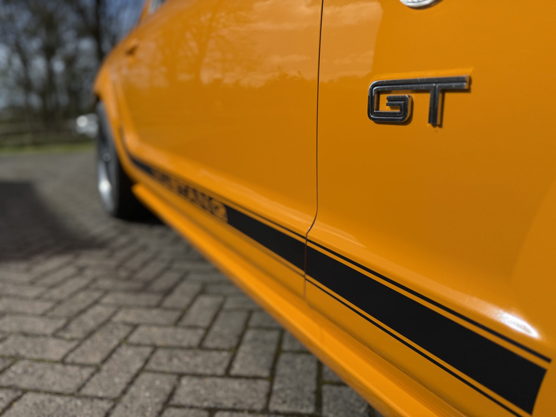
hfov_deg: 71.6
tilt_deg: -11.5
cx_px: 278
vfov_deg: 56.8
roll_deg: +1.5
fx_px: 385
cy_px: 208
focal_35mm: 24
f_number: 1.78
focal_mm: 6.76
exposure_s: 1/7353
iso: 80
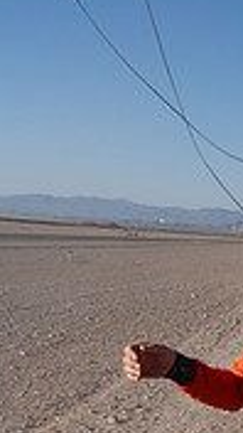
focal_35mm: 83
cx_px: 609
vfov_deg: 25.3
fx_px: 951
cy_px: 324
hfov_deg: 11.6
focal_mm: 24
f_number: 10
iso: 800
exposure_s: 1/2000
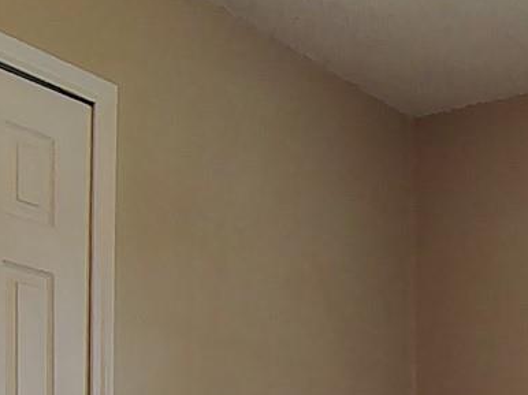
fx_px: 1296
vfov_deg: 15.8
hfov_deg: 22.1
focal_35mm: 85
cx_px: 542
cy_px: 607
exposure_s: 1/60
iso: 446
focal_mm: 2.13
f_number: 2.2
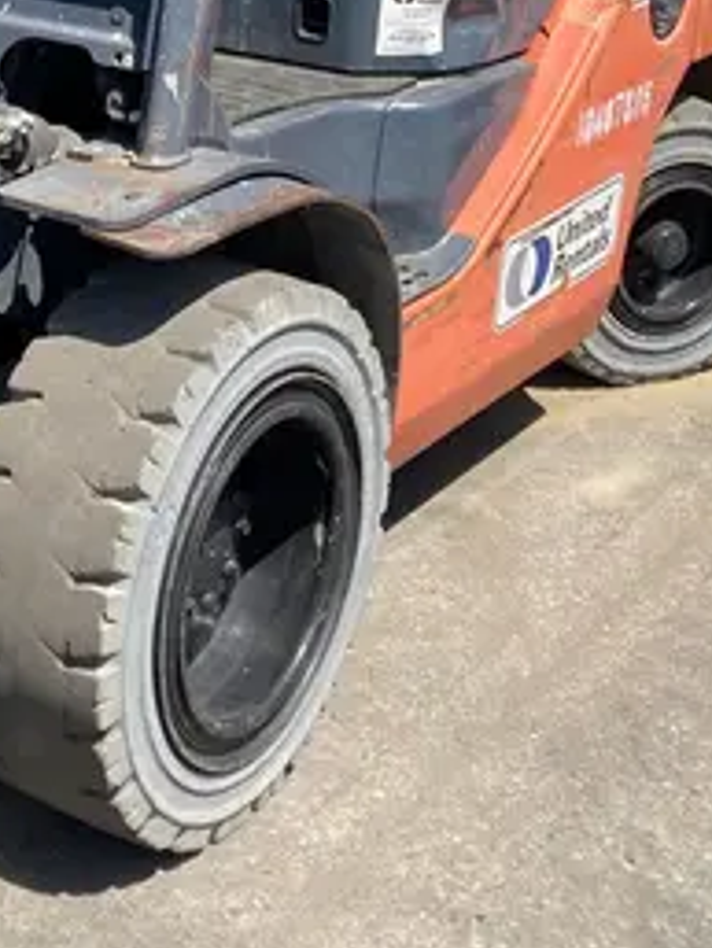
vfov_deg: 23.6
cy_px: 57
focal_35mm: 80
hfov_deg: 17.8
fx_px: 2192
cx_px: -74
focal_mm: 3.99
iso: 20
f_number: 1.8
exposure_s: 1/1185
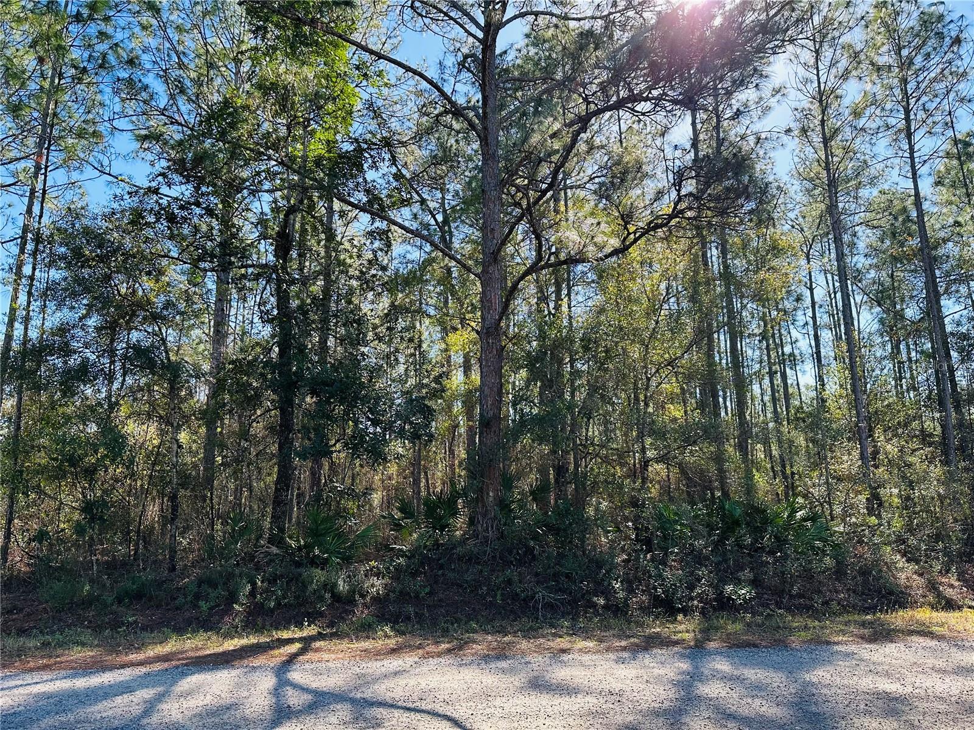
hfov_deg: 71.6
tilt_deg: +12.3
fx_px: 675
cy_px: 365
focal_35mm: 24
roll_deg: +0.6
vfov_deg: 56.8
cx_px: 487
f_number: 1.78
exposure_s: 1/773
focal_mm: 6.86
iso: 80
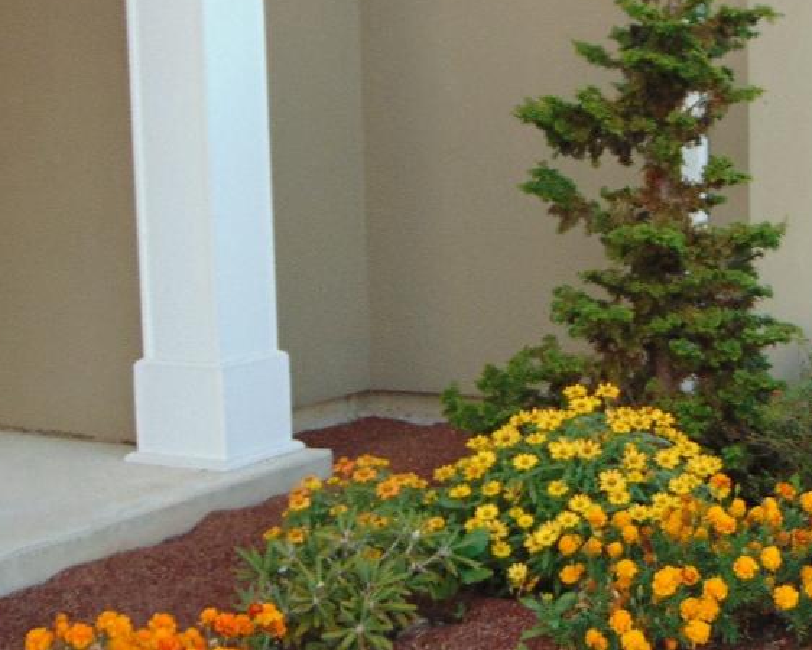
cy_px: 274
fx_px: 1803
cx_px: 555
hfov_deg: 25.2
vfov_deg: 20.4
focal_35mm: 75
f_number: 3.1
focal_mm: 5.4
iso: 100
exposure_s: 1/30
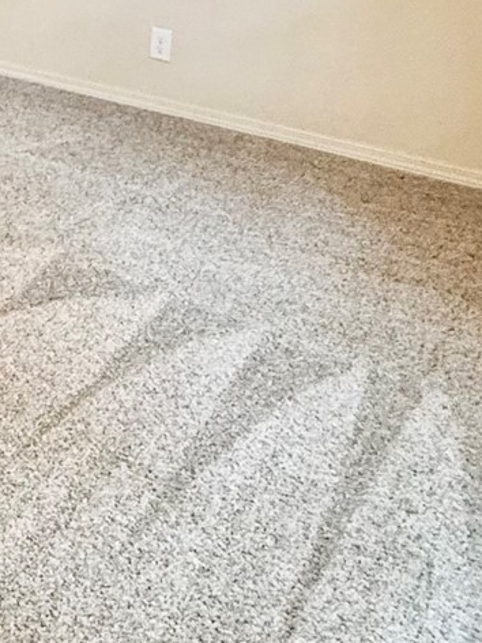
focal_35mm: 57
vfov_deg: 29.0
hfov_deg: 21.7
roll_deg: -1.0
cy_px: -136
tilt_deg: -6.0
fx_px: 1058
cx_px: -226
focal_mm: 2.22
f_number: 2.2
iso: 320
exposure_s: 1/60
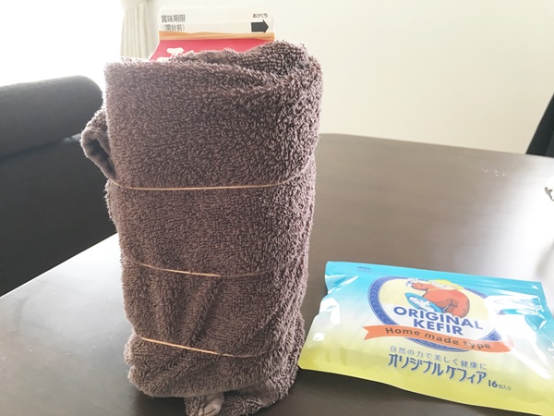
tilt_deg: -22.9
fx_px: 464
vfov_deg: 48.2
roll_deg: -1.3
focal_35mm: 29
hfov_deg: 61.7
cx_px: 277
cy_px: 208
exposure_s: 1/30
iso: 40
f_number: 2.2
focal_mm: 4.15
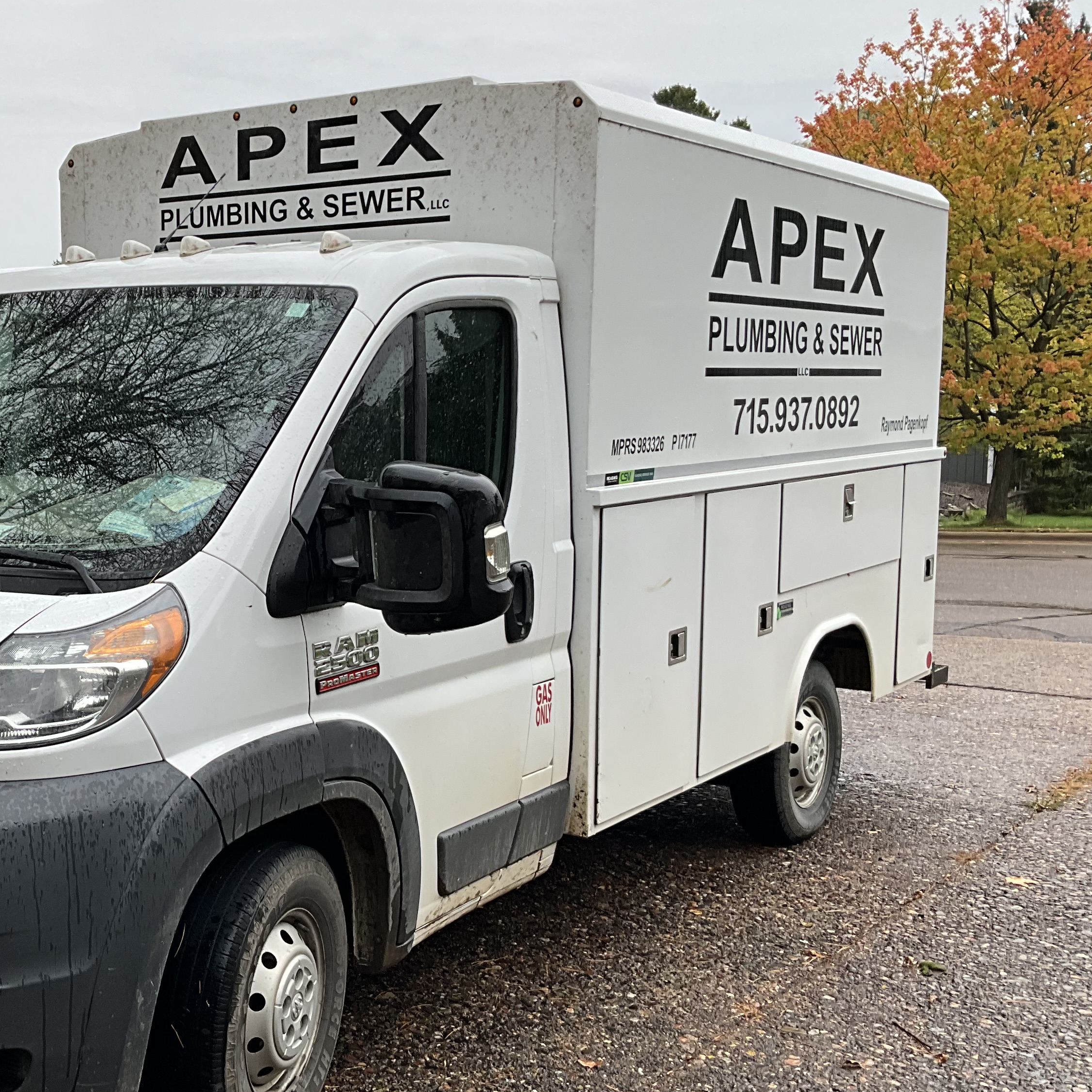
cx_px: 241
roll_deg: +0.8
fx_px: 1642
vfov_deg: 36.8
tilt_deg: -8.0
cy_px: 589
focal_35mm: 46
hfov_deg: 35.7
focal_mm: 3
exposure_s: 1/228
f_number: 1.8
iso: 20
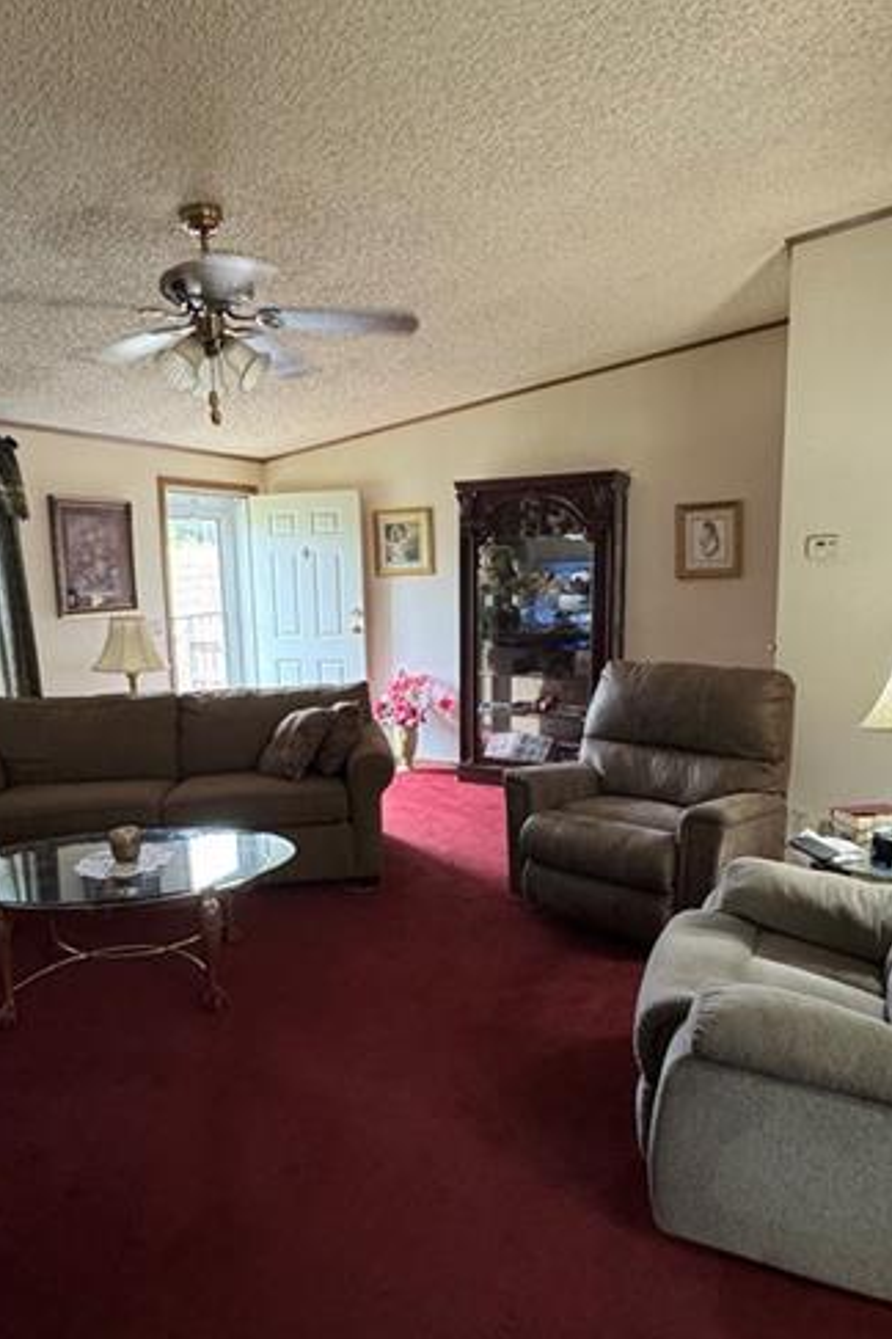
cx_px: 410
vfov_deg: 76.1
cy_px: 700
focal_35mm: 23
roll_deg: +1.9
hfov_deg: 55.0
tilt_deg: -9.0
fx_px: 855
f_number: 2.2
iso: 500
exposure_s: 1/60
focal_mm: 2.22
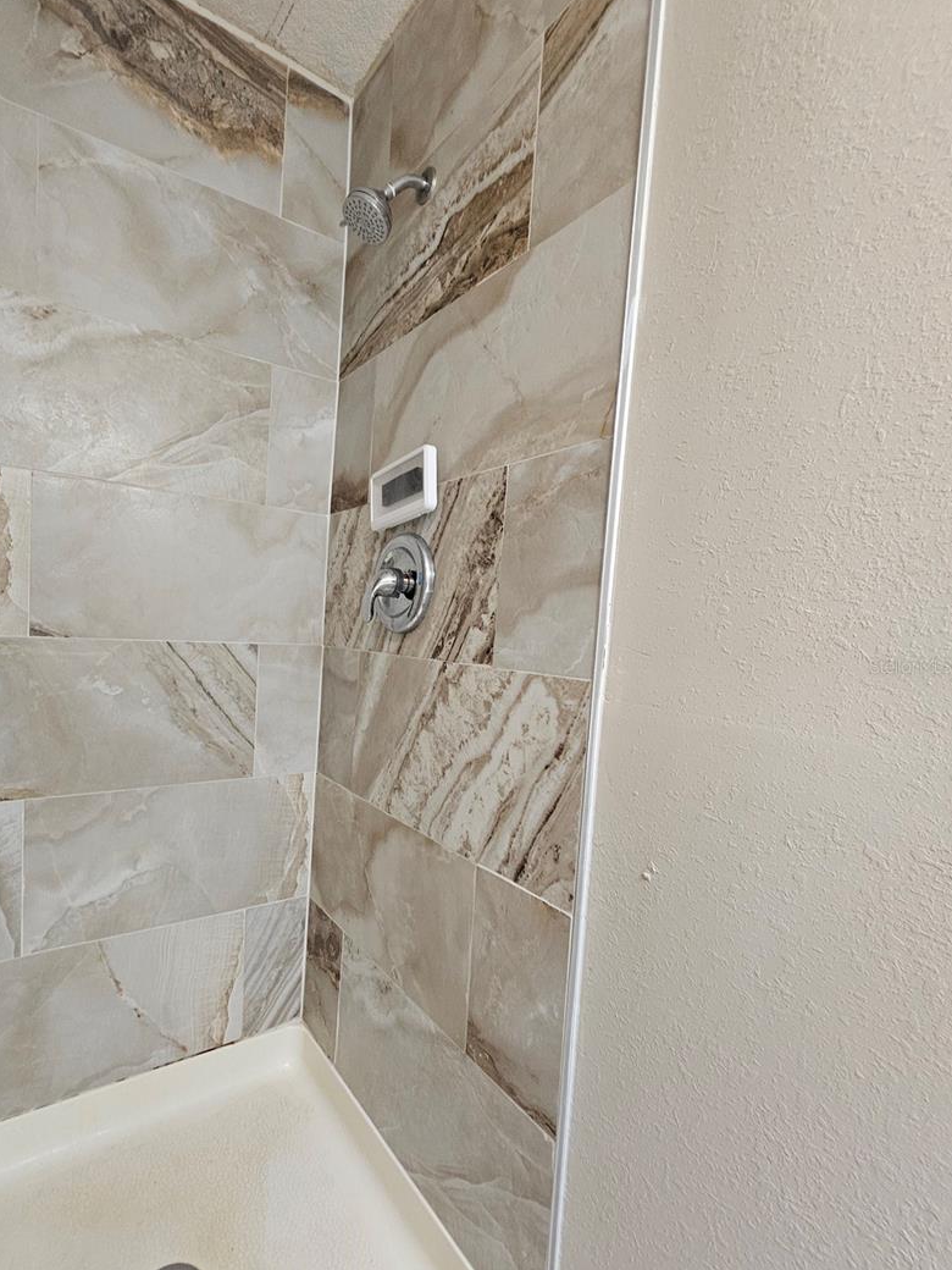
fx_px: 550
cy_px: 666
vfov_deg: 98.1
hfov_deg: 81.2
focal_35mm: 15
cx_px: 406
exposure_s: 1/40
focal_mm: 2.2
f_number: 2.2
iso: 320
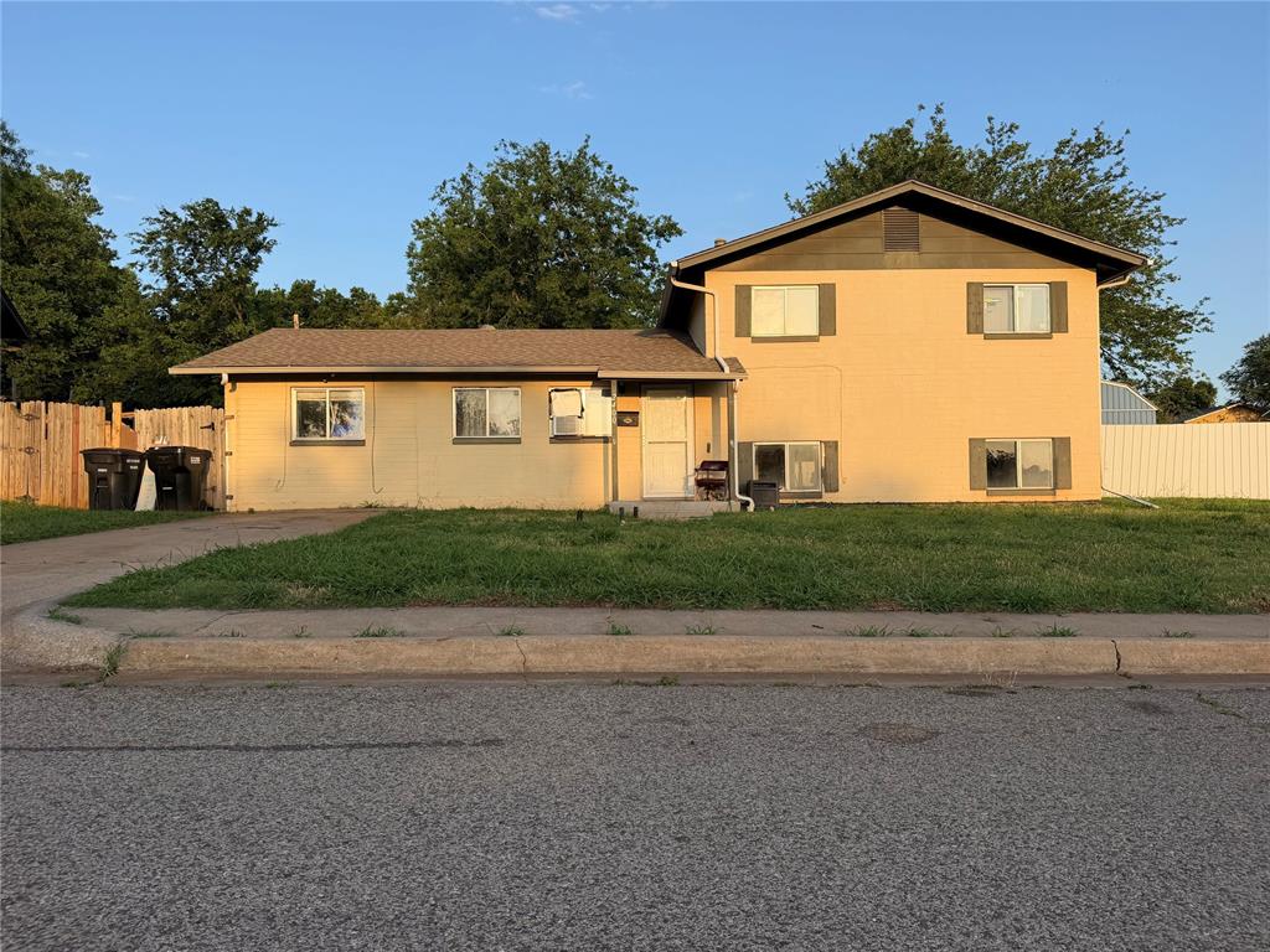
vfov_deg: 56.8
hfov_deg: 71.6
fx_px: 881
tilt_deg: +1.5
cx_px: 635
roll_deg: +1.1
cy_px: 476
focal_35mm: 24
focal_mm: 6.76
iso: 80
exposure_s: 1/1727
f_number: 1.78
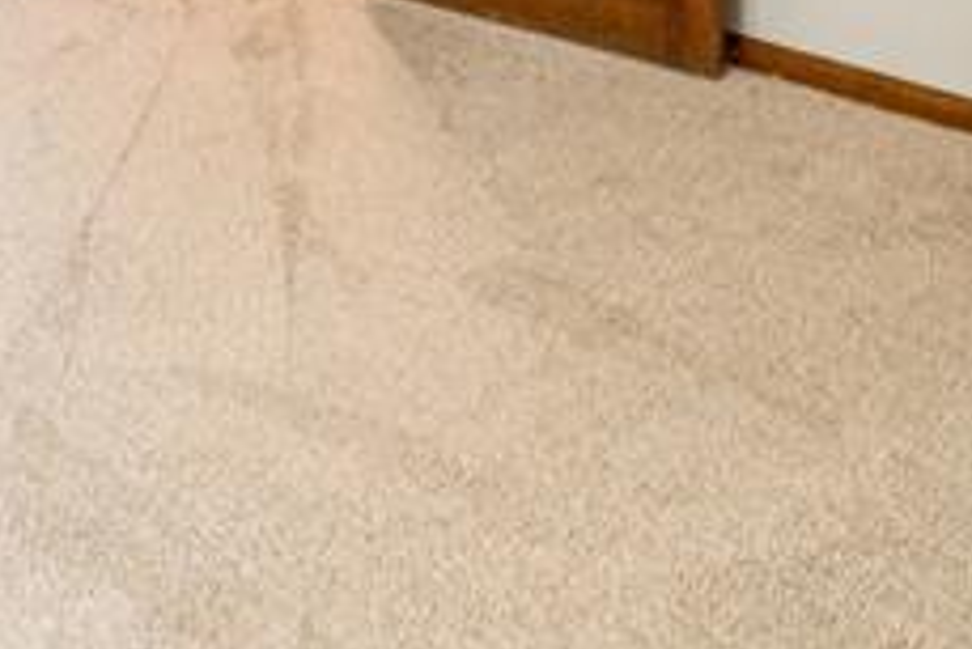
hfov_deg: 28.3
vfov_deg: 15.4
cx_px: 331
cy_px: -645
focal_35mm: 71
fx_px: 1919
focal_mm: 15.9
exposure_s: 1/3.33
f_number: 13
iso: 320
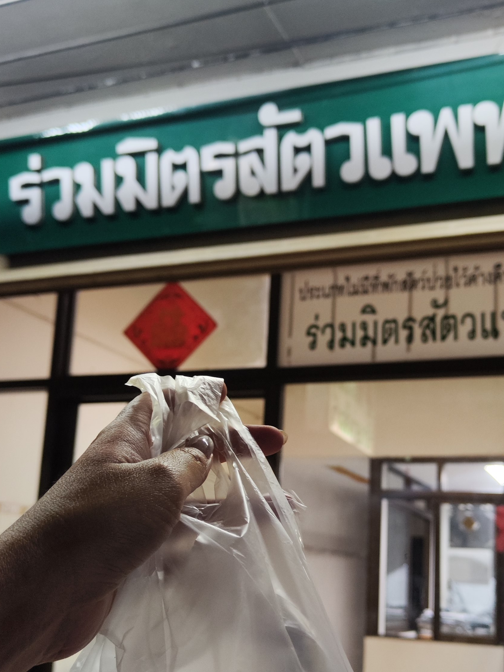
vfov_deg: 42.8
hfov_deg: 32.8
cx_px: 290
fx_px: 854
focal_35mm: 44
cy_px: 390
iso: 146
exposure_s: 1/50
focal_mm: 5.59
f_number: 1.88
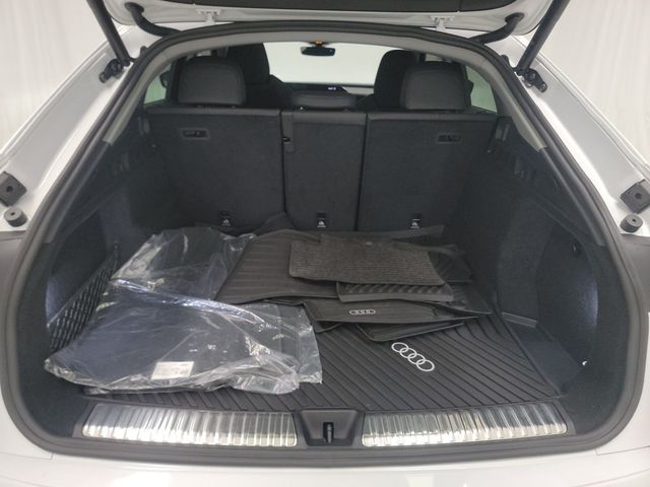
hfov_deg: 71.6
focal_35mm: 24
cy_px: 244
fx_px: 451
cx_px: 325
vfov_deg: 56.8
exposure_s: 1/59
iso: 645
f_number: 1.8
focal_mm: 6.7
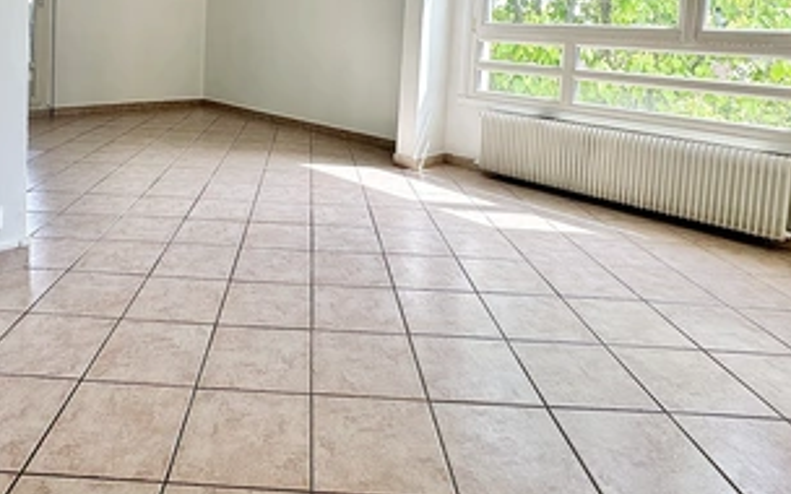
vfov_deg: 43.9
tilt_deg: -3.2
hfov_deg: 69.3
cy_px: 60
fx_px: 560
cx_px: 295
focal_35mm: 26
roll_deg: -3.0
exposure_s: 1/219
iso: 40
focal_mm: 2.22
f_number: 2.2
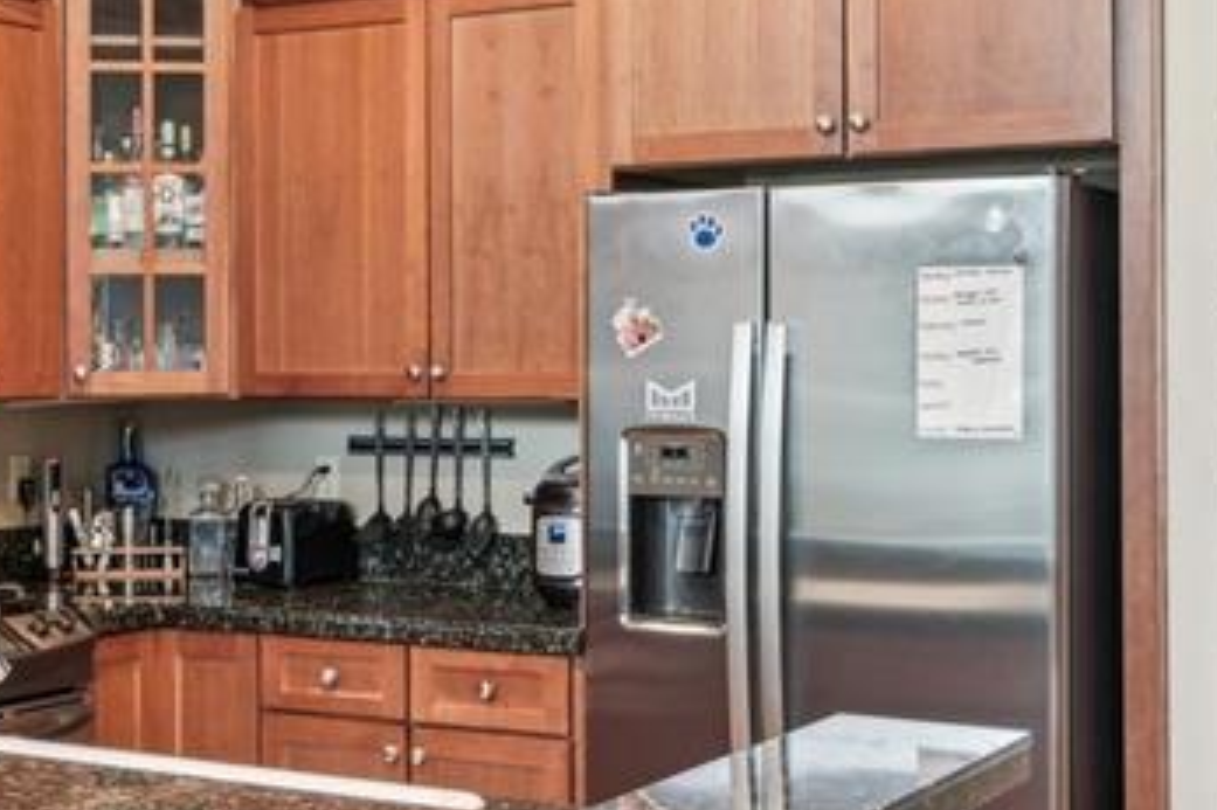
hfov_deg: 31.5
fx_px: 2145
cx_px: 452
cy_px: 333
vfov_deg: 21.4
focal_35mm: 63
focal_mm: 21.5
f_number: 8
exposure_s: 1/2
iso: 400
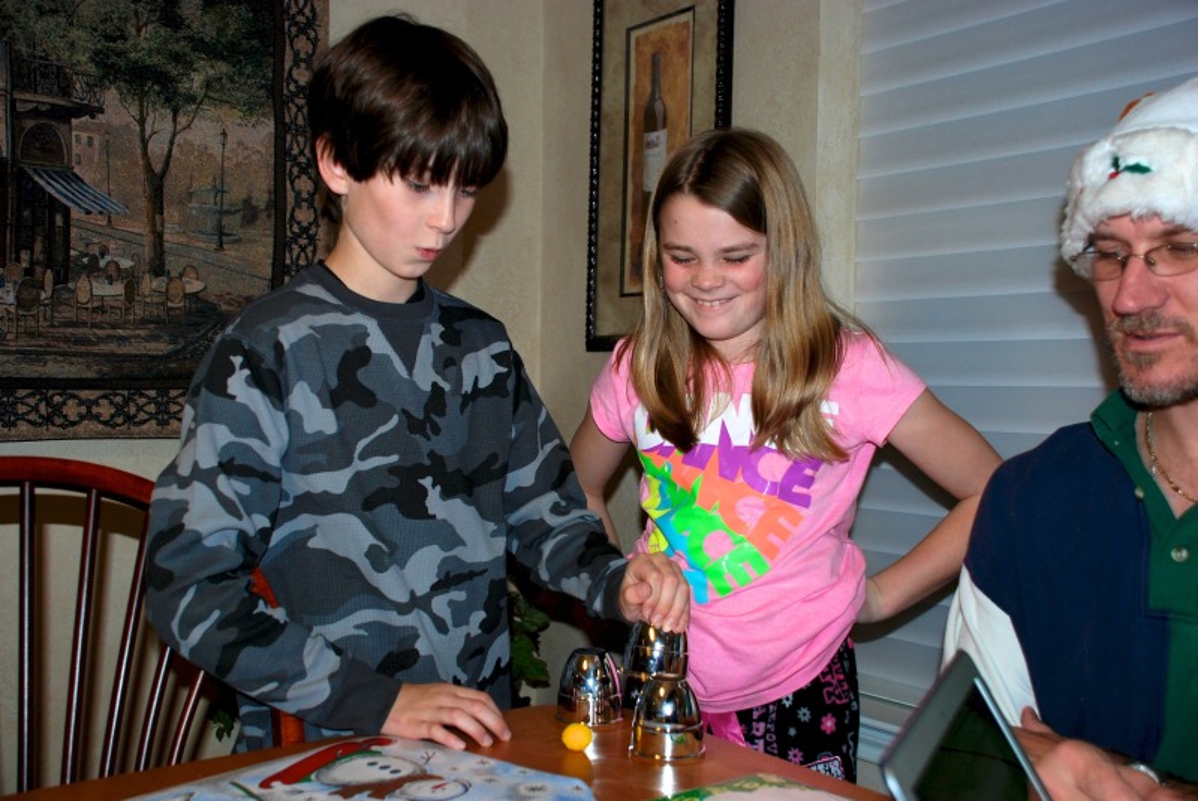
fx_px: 1299
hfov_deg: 49.5
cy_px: 400
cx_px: 599
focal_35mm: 39
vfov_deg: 34.3
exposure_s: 1/60
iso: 200
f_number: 4
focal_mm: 26
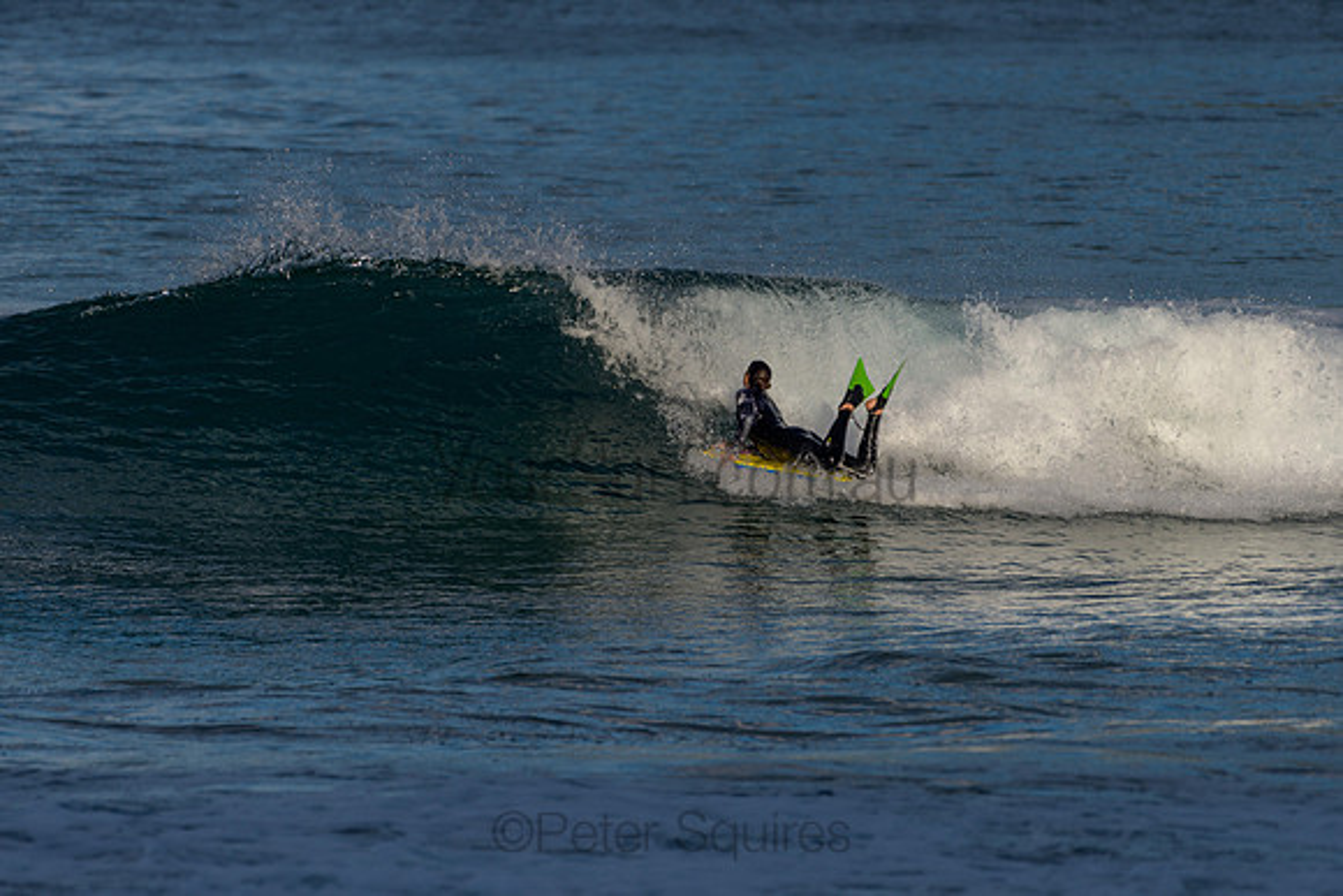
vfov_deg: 2.2
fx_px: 22883
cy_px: 436
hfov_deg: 3.4
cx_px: 690
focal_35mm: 613
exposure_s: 1/2000
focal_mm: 500
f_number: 5.6
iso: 110
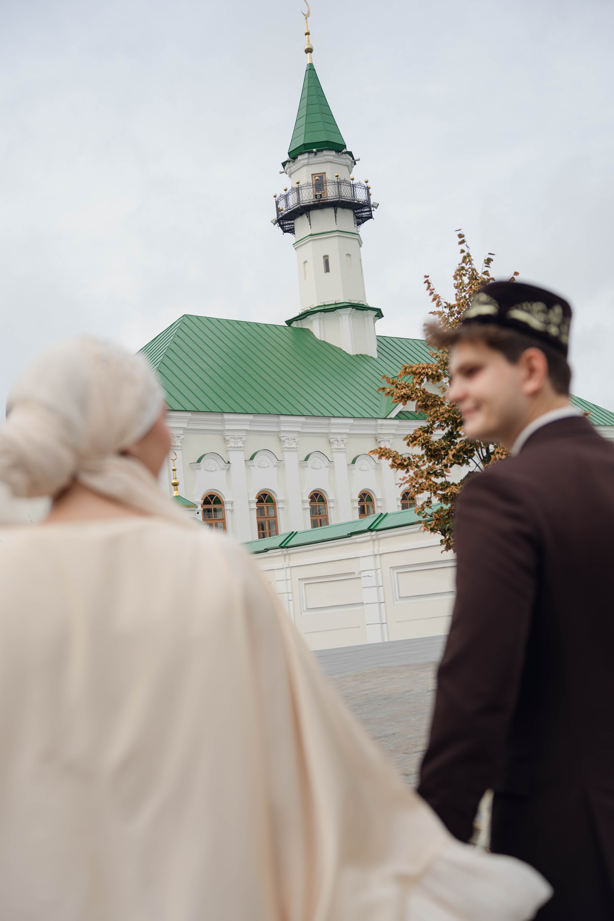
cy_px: 460
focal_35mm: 41
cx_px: 307
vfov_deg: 47.4
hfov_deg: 32.6
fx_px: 1049
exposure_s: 1/800
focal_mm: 41
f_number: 2.8
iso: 64
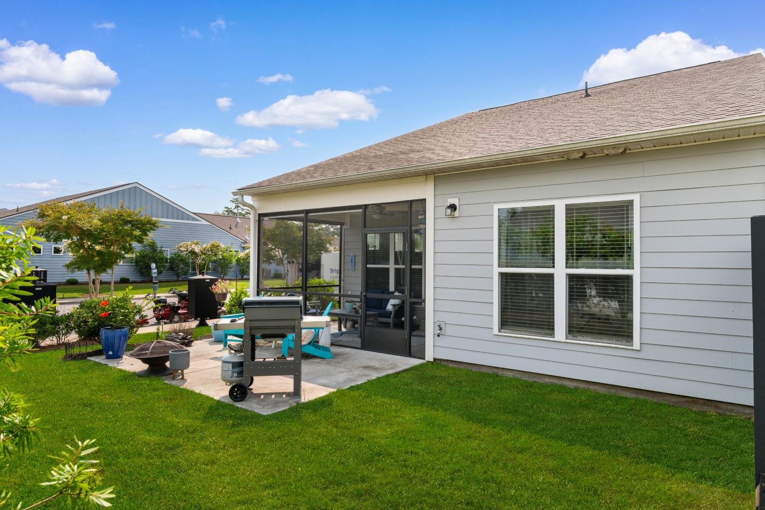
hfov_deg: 81.2
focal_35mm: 21
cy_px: 255
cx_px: 382
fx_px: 446
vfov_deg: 59.5
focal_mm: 14
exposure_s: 1/320
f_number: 9
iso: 100
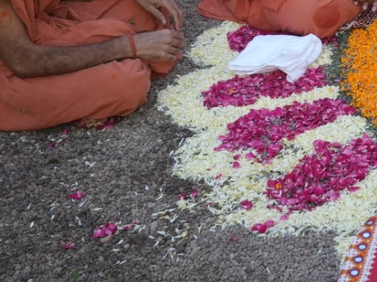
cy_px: 37
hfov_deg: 20.7
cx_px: 507
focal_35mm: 85
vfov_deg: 17.2
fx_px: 926
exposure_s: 1/160
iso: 320
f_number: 6.3
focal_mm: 24
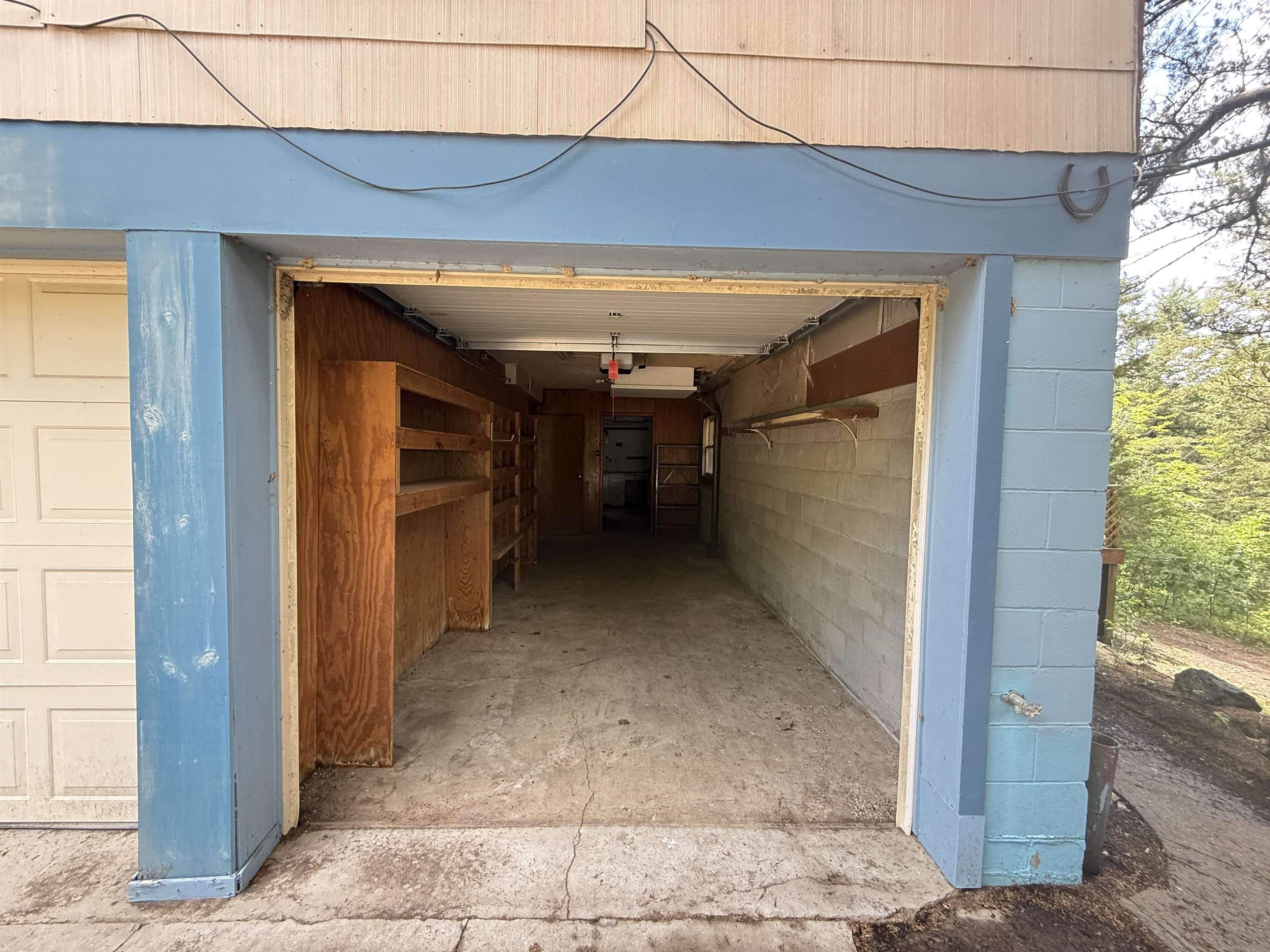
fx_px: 514
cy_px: 476
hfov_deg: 102.1
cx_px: 635
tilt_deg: -2.4
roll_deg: -0.6
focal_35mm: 14
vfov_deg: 85.7
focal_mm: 2.22
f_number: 2.2
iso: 160
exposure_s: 1/99
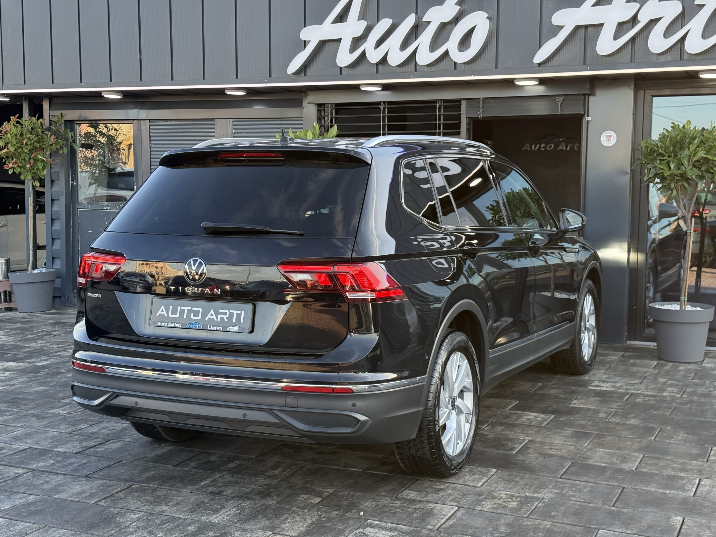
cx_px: 358
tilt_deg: +0.2
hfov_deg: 39.7
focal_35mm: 48
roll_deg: +1.7
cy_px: 268
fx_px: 993
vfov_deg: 30.3
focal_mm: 6.76
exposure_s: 1/294
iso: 100
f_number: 1.78
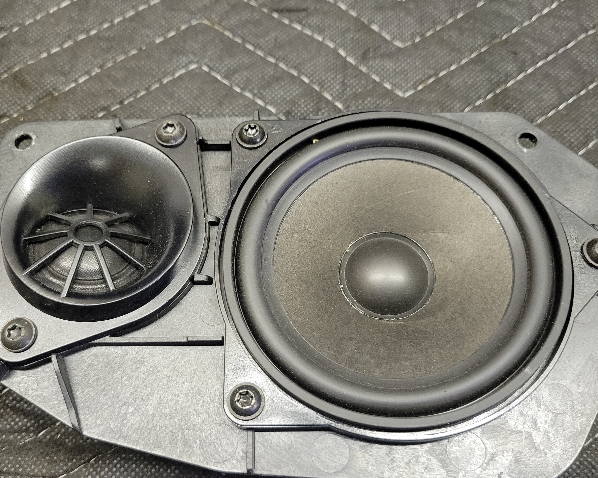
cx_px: 286
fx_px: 602
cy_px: 261
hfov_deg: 52.8
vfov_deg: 43.3
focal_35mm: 34
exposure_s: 1/40
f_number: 1.8
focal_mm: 5.4
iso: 500
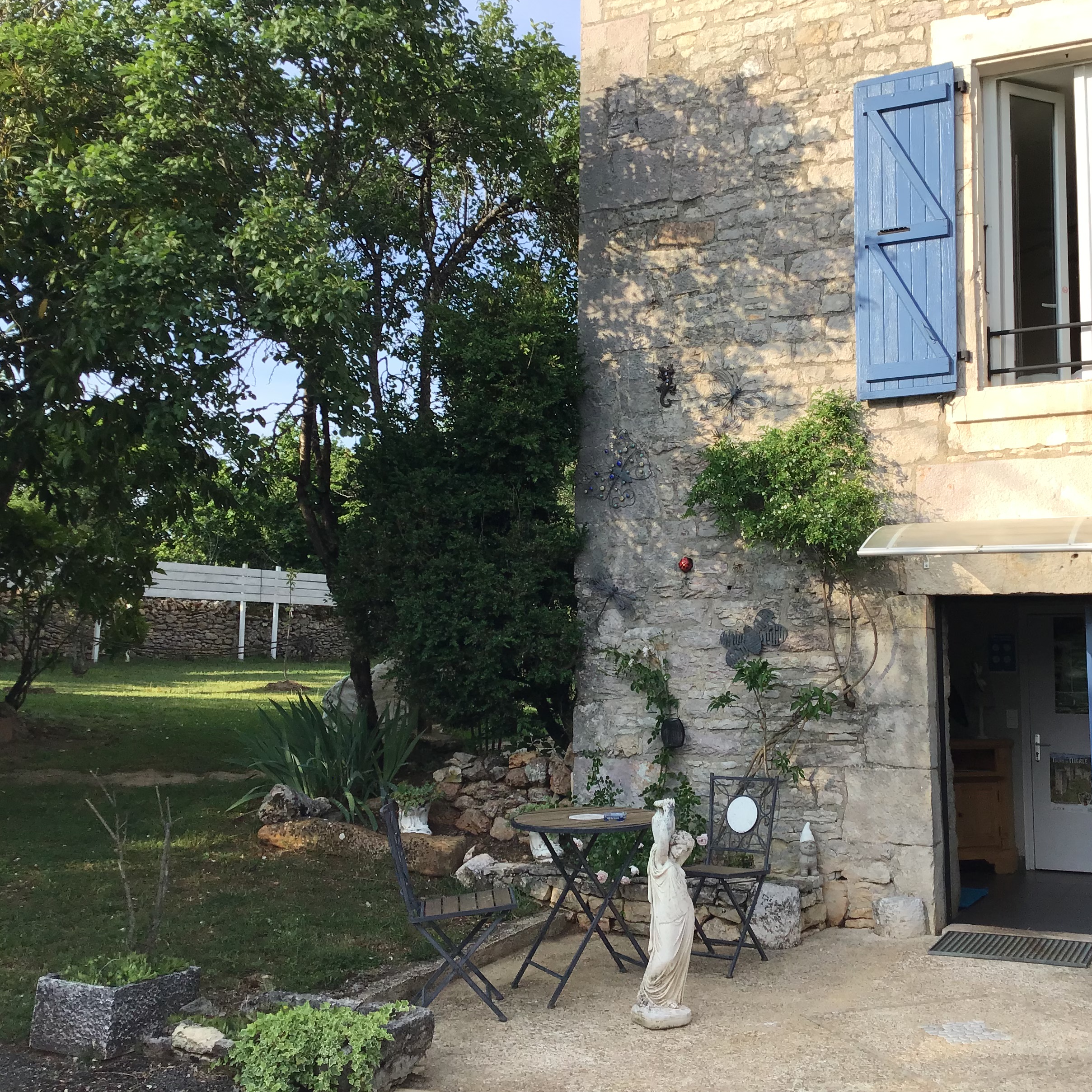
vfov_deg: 44.9
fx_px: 1321
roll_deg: -0.7
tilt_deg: +6.3
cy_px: 540
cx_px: 687
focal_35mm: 37
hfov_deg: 44.5
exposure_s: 1/562
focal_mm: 3.3
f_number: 2.4
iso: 25
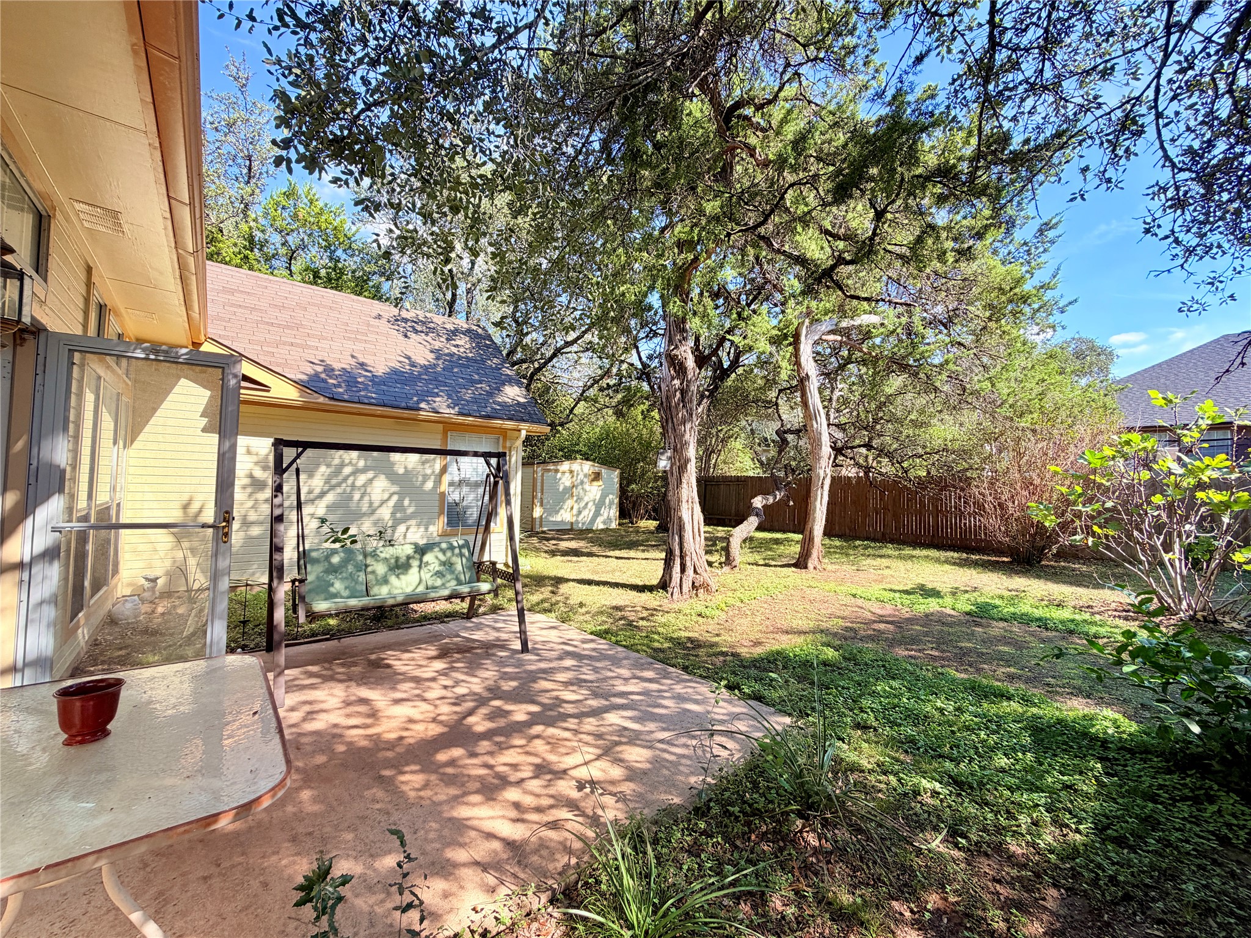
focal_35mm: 14
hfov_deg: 102.1
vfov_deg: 85.7
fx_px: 506
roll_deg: -1.6
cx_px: 626
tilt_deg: +1.8
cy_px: 469
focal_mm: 2.22
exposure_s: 1/502
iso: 50
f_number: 2.2
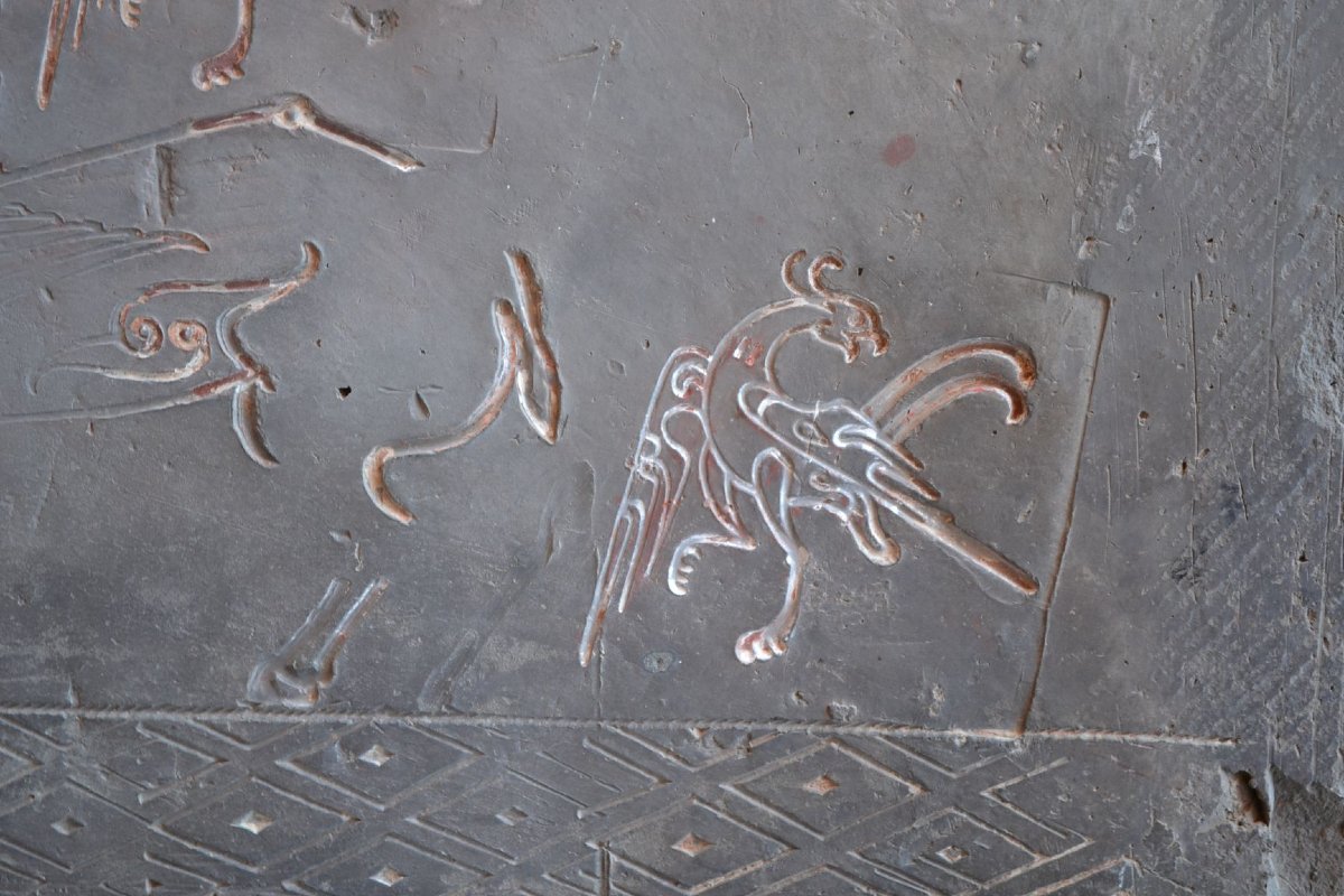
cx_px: 672
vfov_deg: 18.9
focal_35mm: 72
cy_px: 448
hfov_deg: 28.1
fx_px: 2688
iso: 400
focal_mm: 48
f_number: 5.3
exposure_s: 1/40
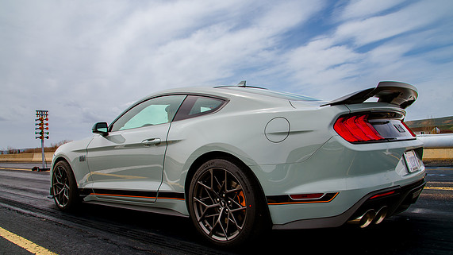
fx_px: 336
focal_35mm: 28
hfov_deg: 67.9
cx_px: 224
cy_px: 148
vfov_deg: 41.4
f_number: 11
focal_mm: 24
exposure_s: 1/200
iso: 200
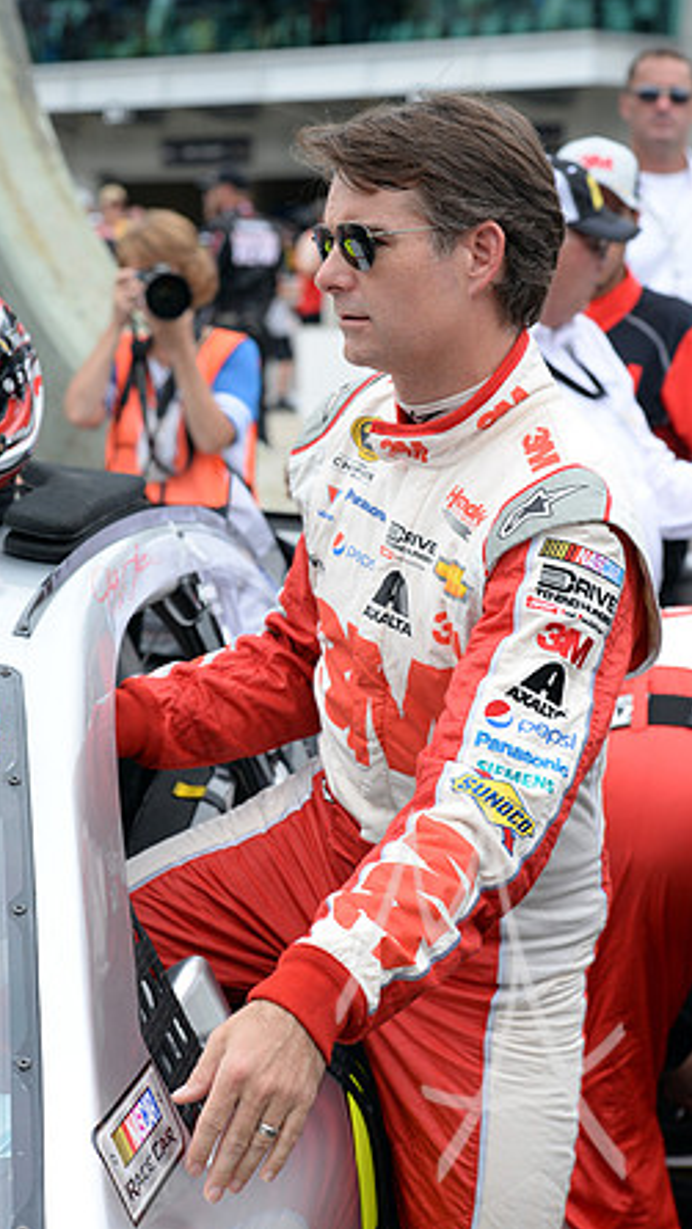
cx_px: 299
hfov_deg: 13.3
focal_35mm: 91
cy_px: 612
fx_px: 2967
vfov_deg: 23.4
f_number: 6.3
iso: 500
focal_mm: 86
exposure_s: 1/1000
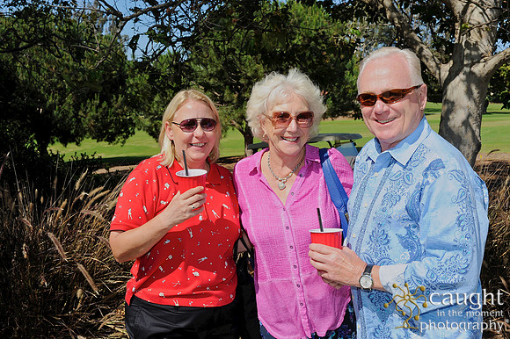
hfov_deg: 46.4
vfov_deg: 31.9
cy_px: 170
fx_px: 595
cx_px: 255
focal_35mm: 42
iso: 200
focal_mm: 42
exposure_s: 1/250
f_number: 11
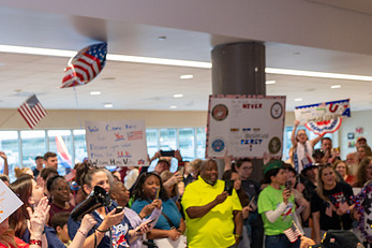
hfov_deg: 34.8
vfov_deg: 23.8
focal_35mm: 56
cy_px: 195
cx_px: 90
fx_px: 578
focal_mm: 33.5
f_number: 4.8
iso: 1100
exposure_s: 1/60
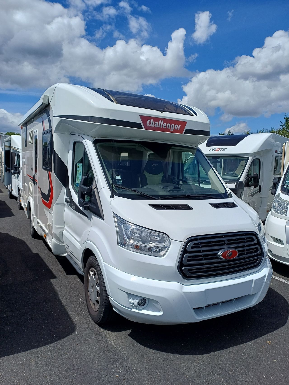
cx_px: 144
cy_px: 192
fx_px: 278
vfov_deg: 69.4
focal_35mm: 25
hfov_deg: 54.9
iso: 50
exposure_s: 1/2732
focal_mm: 4.65
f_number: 1.8
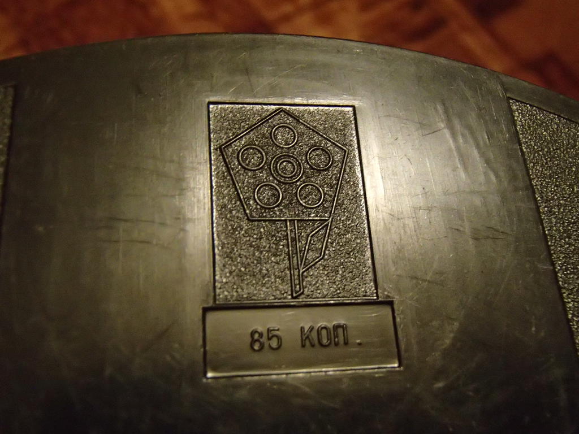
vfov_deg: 38.7
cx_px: 290
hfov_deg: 50.1
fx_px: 619
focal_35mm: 37
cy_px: 217
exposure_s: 1/15
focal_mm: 6.64
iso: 1600
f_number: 4.7
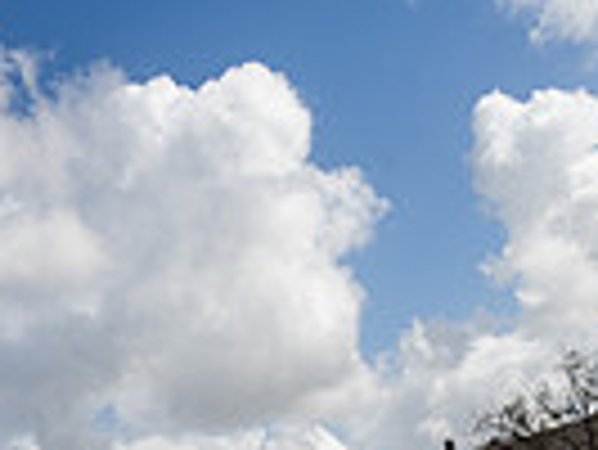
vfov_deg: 15.7
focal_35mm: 65
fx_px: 1124
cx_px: 81
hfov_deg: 28.8
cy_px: 990
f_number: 8
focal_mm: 20
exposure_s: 1/250
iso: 100
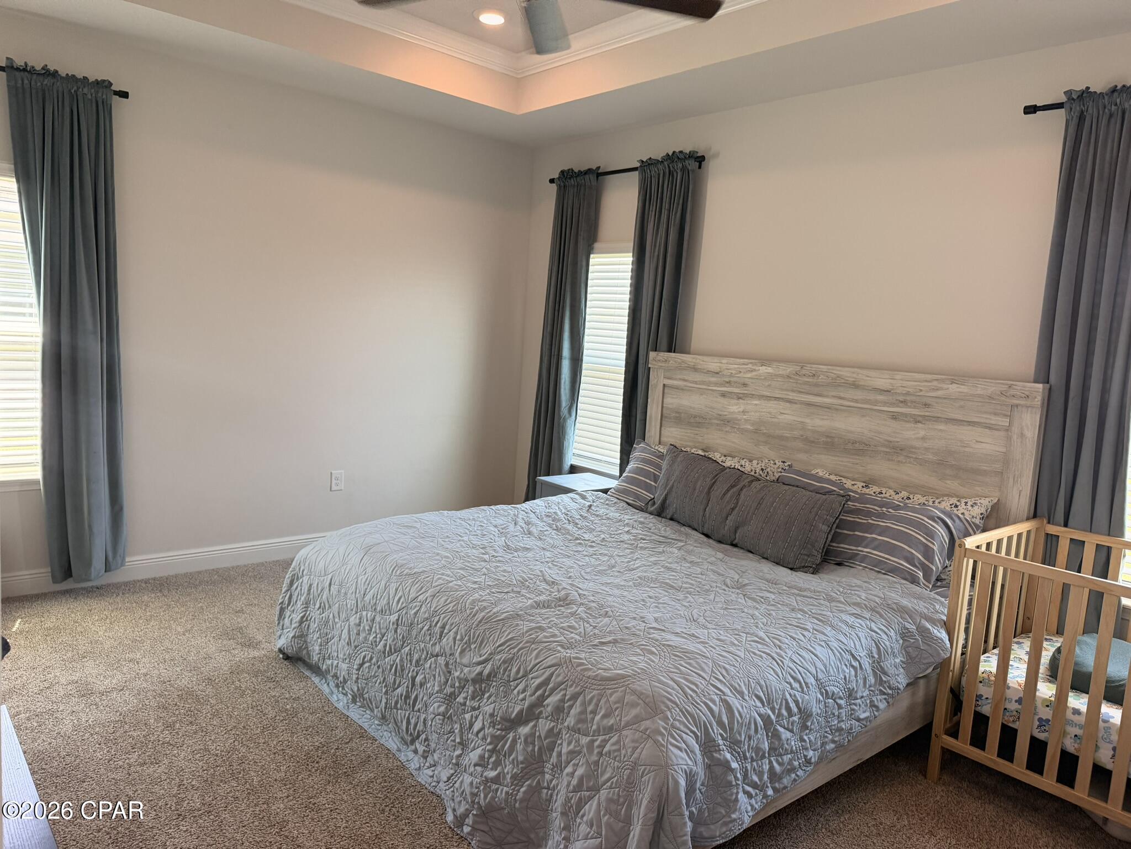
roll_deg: -3.5
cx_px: 566
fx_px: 784
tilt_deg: -6.7
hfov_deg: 71.6
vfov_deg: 56.8
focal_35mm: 24
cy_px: 424
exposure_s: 1/120
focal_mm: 6.76
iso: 320
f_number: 1.78
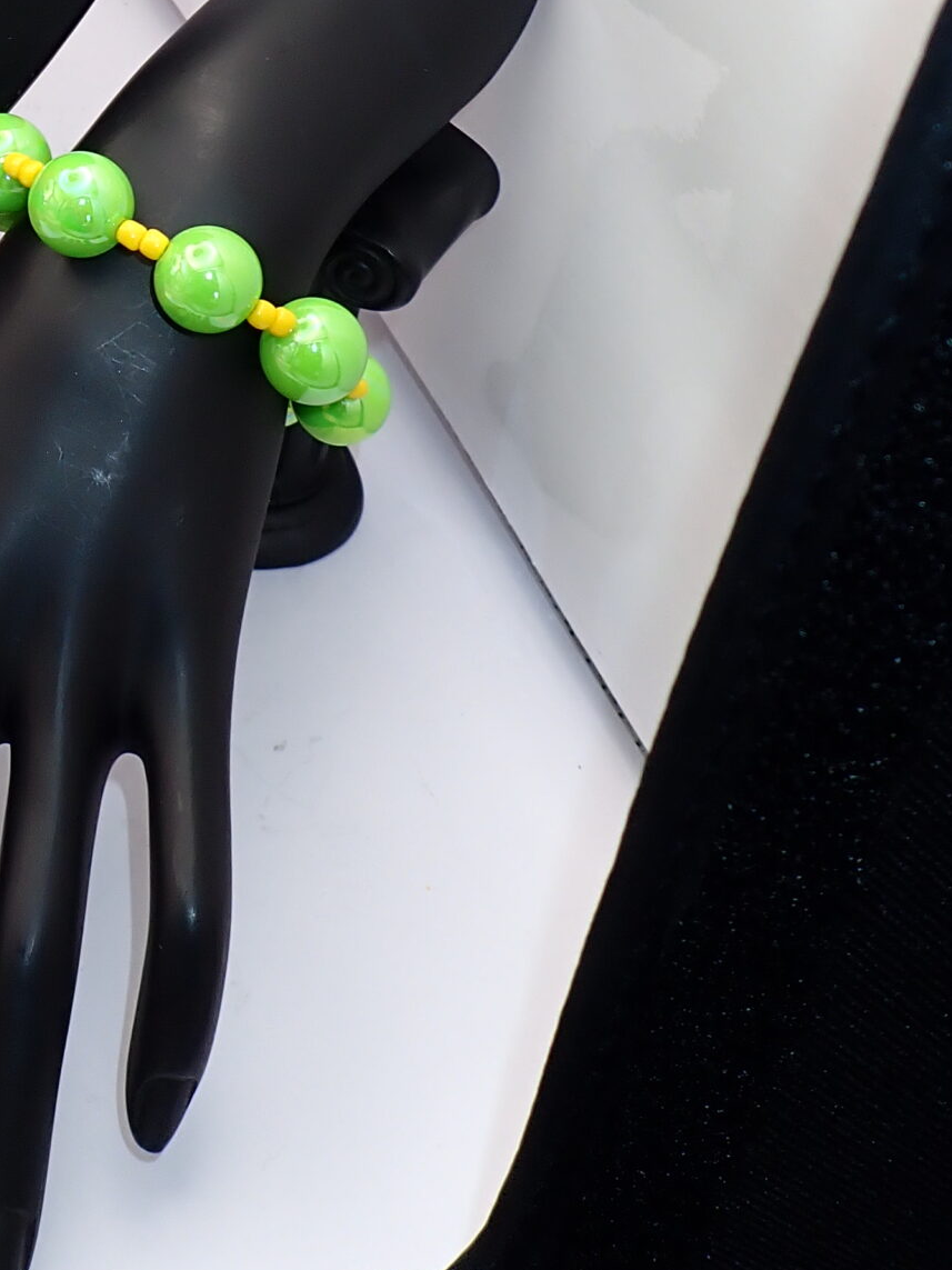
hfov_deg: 24.5
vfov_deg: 32.1
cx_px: -72
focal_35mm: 56
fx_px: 2054
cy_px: 51
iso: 100
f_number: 2.8
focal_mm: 4.5
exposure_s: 1/60
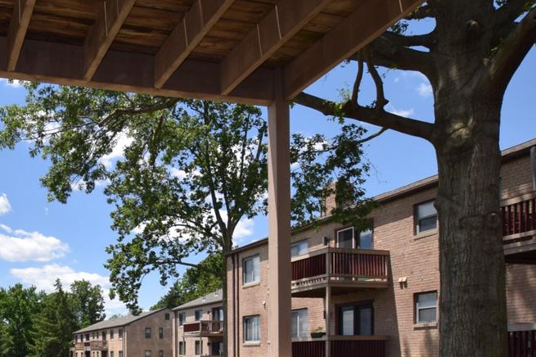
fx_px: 491
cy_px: 373
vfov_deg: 35.4
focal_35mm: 33
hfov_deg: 50.2
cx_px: 45
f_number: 9
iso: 100
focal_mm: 10
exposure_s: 1/200
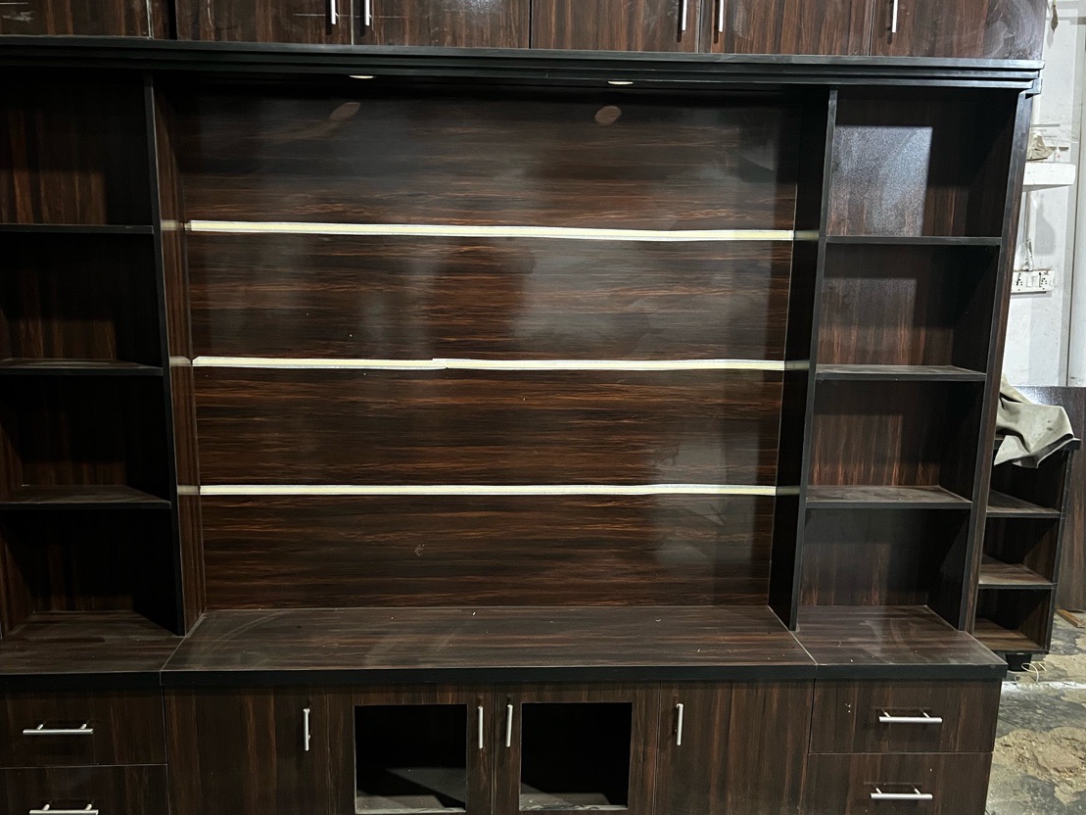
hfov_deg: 59.9
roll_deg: +1.2
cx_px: 519
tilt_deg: -10.4
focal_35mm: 30
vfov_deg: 46.8
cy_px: 444
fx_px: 941
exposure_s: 1/25
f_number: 1.5
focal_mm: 5.7
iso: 500
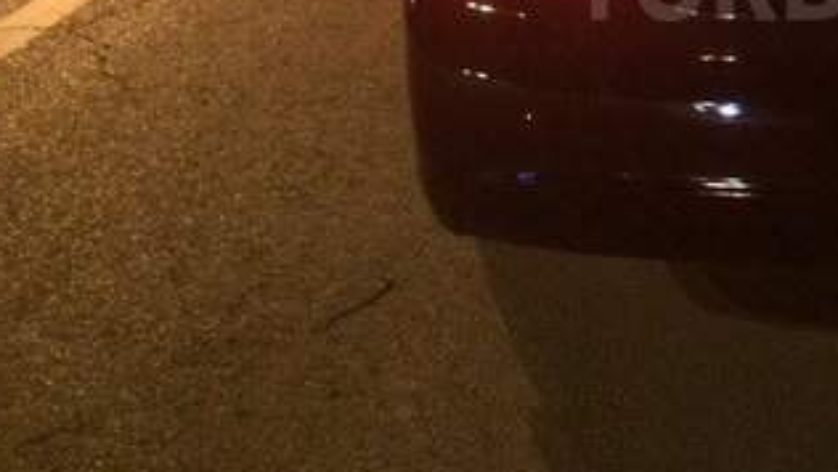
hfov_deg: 29.7
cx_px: 841
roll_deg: -0.1
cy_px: -20
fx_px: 1467
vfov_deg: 17.8
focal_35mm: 66
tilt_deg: -16.2
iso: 320
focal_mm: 4.15
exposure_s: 1/17
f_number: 2.2
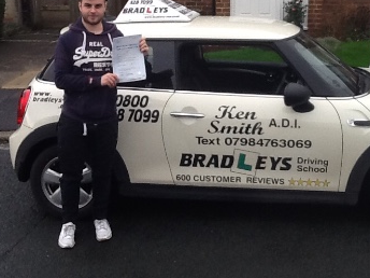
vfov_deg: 22.8
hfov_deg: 30.2
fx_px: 684
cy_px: 82
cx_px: 214
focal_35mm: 64
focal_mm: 2.03
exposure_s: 1/120
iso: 64
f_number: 2.4
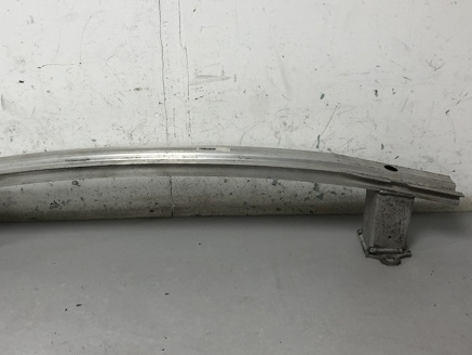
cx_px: 191
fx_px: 559
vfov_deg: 35.1
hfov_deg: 45.5
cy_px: 168
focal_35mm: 41
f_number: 1.8
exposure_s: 1/33
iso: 25
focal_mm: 4
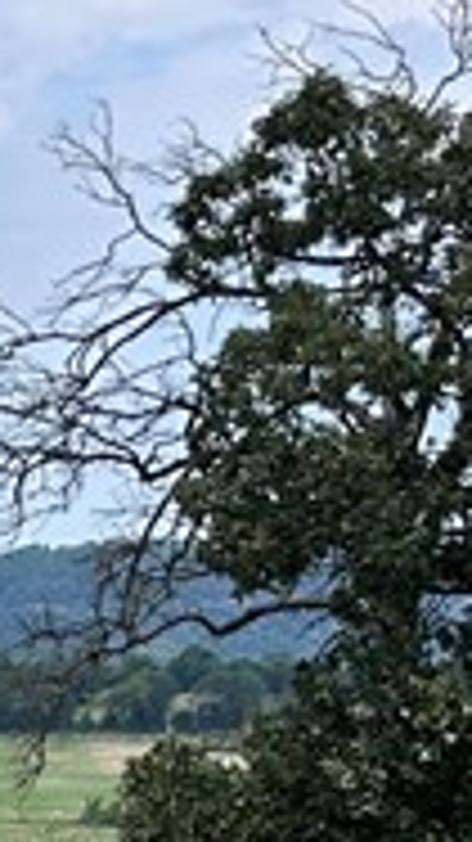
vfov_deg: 14.6
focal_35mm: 143
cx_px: -1429
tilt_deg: -5.7
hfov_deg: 6.7
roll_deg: +0.4
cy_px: 991
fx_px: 3186
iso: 80
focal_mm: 6.86
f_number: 1.78
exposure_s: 1/1517
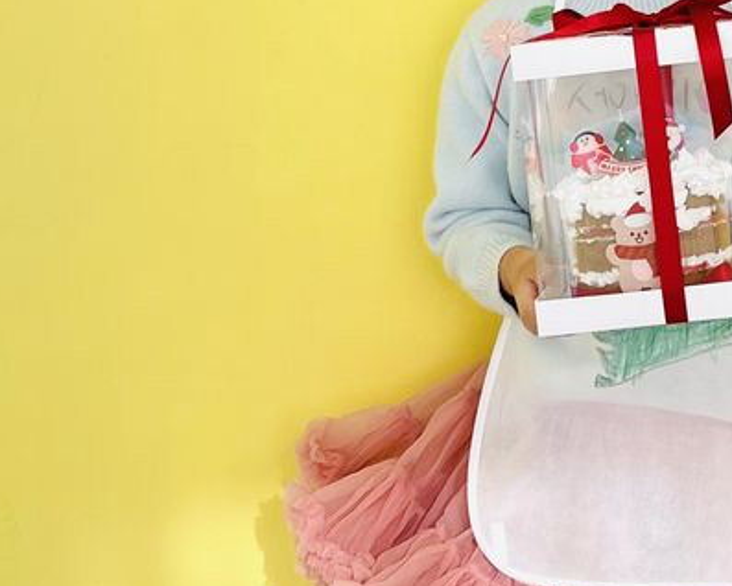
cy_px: -39
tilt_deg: -6.4
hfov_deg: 20.3
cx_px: 701
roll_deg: +2.3
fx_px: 1994
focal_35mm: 92
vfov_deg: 16.3
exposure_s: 1/718
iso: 50
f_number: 1.5
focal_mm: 5.7
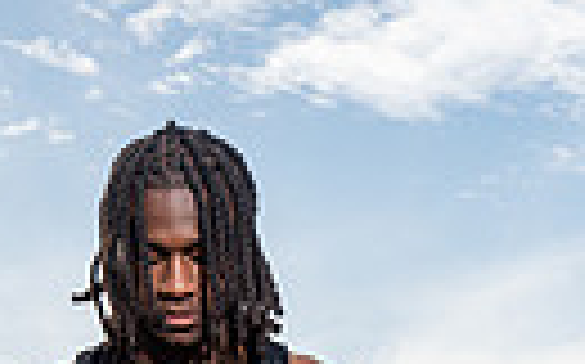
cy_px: 890
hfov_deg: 14.1
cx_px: 220
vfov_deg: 8.1
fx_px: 2358
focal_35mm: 148
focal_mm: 42
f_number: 10
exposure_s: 1/250
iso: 160
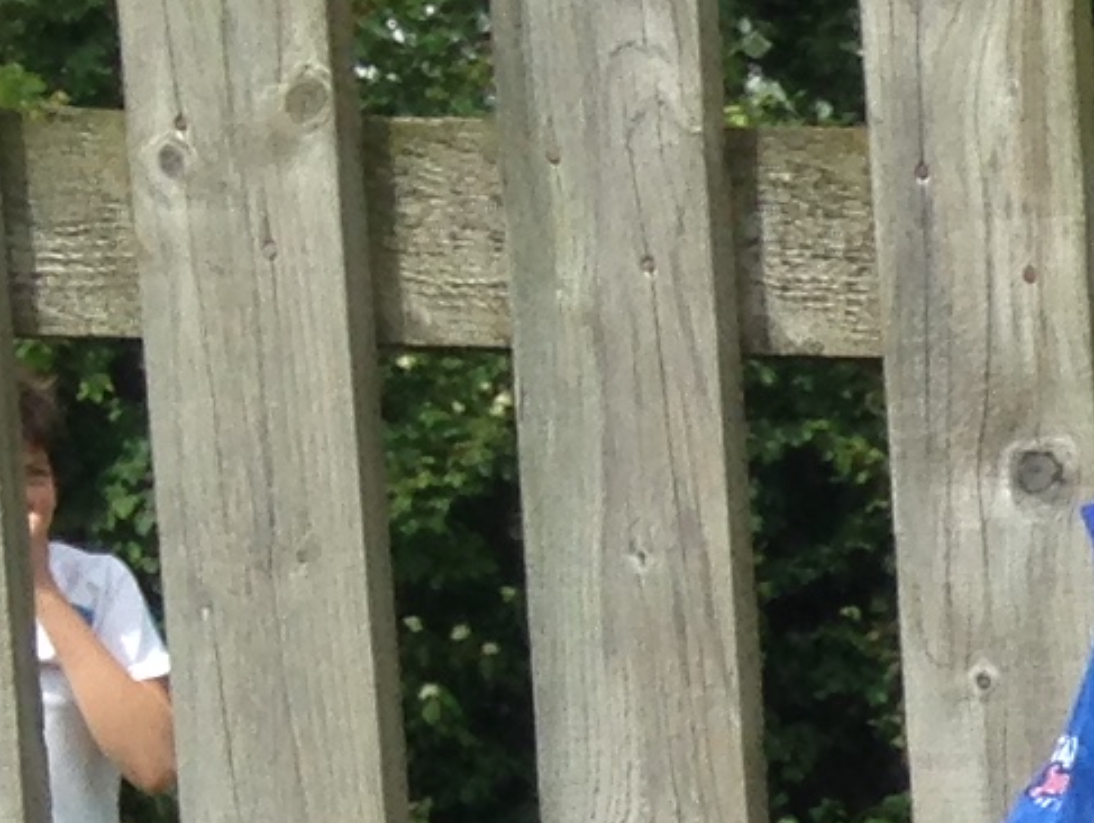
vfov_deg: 6.4
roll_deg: -0.7
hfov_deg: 8.0
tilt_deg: -9.9
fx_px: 6990
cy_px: 2125
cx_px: 2947
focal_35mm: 221
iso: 50
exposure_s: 1/968
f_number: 2.4
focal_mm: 4.12
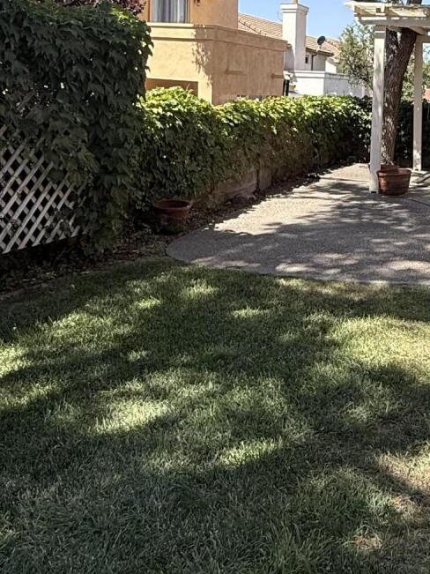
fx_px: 712
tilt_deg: -4.2
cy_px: 160
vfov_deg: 42.8
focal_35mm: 43
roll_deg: -3.1
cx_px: 379
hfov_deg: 32.1
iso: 50
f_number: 2.2
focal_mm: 2.22
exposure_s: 1/726
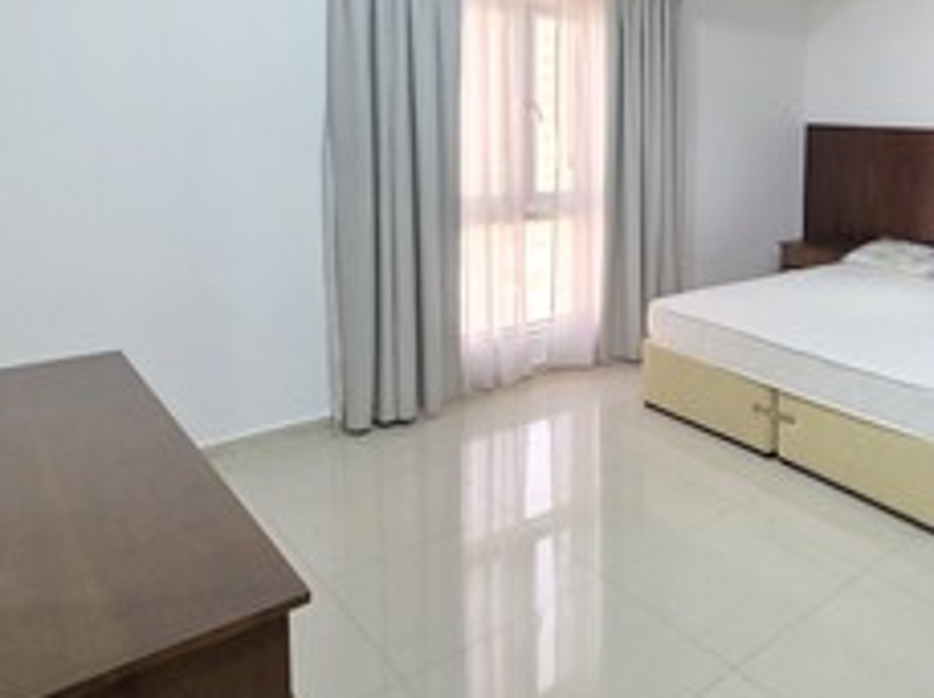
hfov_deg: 58.5
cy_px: 206
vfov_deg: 51.4
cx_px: 826
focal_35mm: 26
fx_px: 700
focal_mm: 2.2
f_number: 1.9
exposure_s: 1/100
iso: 200
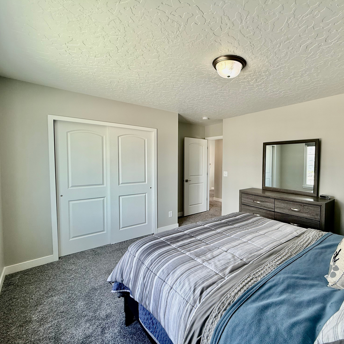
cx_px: 221
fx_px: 191
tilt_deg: -4.2
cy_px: 170
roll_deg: +0.2
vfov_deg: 84.0
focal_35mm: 17
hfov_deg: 81.9
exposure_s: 1/120
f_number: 2.2
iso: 80
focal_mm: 2.22
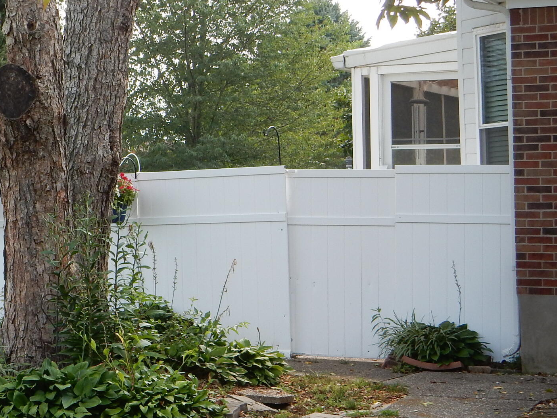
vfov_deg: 13.5
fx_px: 1754
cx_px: 21
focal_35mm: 109
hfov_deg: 17.7
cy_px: 118
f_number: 4.5
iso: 125
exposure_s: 1/200
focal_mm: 9
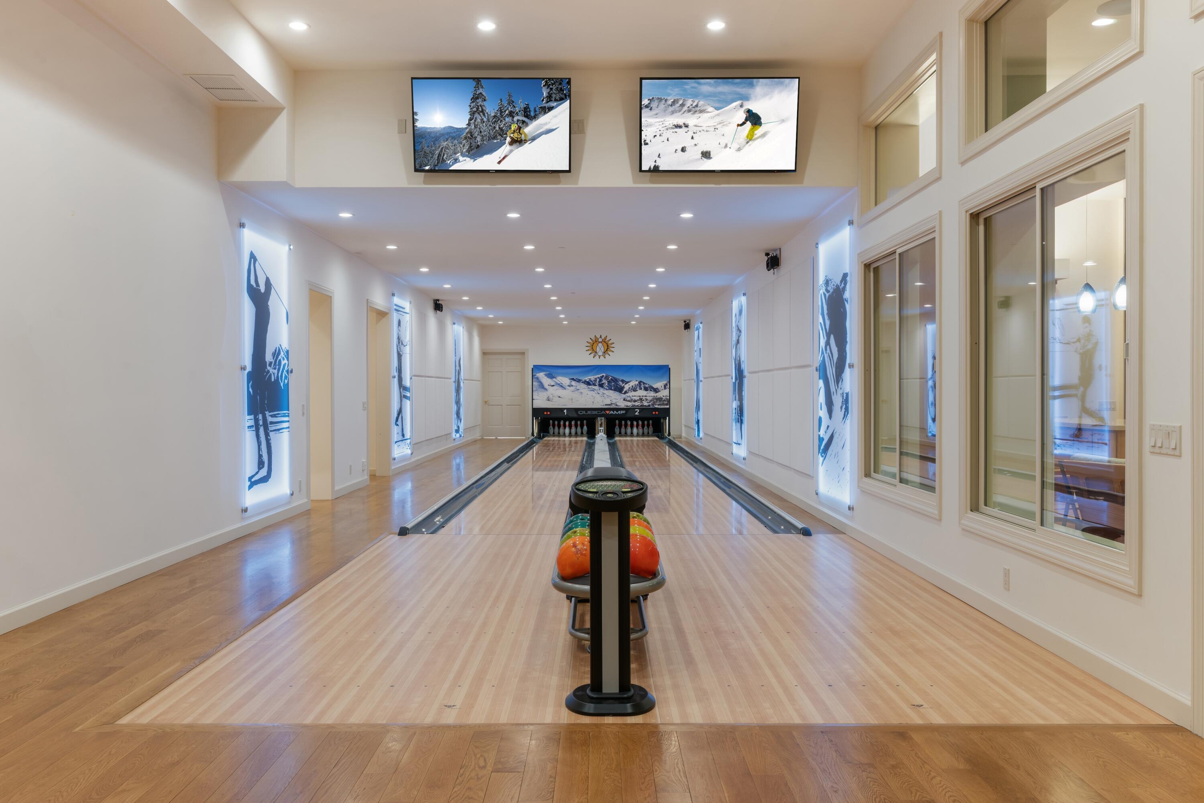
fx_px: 1003
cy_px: 402
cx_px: 602
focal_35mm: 30
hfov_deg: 61.9
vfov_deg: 43.6
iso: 200
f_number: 11
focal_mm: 30
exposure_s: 1.3
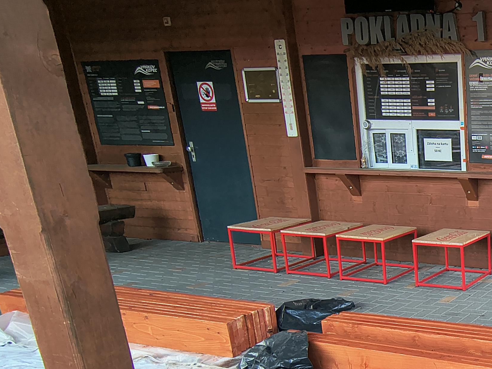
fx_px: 426
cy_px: 303
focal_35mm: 30
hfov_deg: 43.2
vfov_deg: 44.2
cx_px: 566
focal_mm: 2.13
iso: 106
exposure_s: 1/50
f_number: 2.2
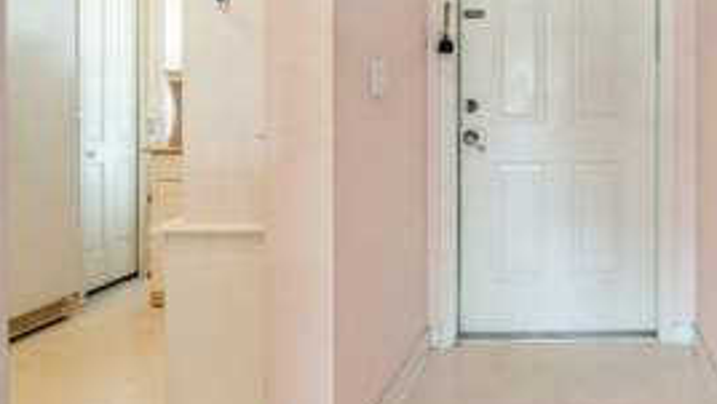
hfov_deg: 58.2
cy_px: 98
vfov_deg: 37.9
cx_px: 597
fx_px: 571
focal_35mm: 30
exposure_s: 1/2.5
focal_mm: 16
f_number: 8
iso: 200
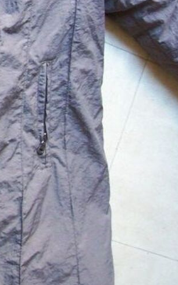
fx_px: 807
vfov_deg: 19.4
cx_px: -97
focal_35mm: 104
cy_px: -6
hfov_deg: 12.0
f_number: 2.7
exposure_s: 1/13.3
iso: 160
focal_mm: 6
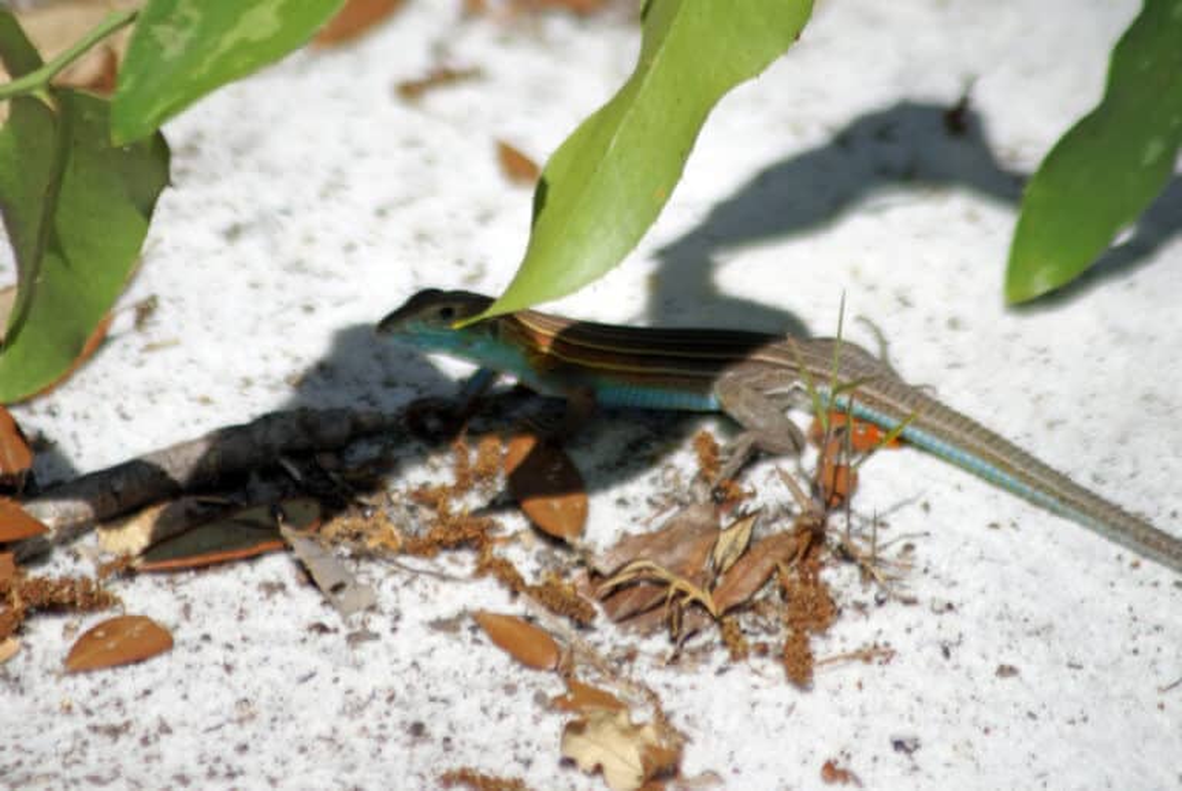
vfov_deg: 3.1
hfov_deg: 4.6
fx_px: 14792
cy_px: 396
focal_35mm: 450
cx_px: 591
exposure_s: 1/500
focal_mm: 300
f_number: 5.6
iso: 100
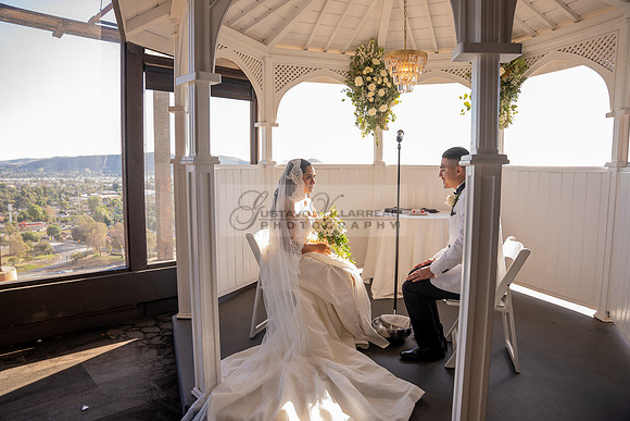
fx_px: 420
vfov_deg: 53.2
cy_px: 210
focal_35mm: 24
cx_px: 315
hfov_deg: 73.7
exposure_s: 1/100
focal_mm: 24
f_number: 3.5
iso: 125
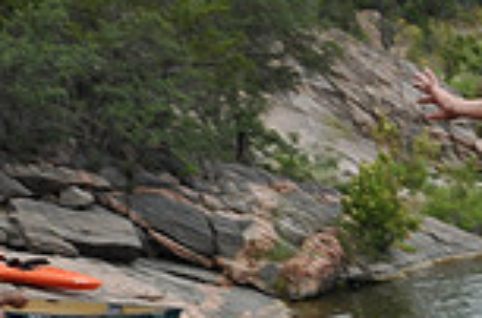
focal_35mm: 154
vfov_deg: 8.8
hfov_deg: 13.2
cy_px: 357
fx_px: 2054
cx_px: 507
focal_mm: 27
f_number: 8
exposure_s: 1/500
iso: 200
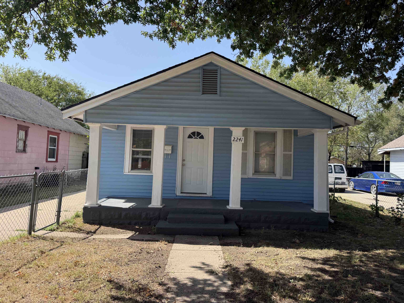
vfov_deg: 56.8
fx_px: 280
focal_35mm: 24
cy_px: 152
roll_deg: -2.0
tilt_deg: +3.3
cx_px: 202
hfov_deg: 71.6
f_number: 1.78
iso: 100
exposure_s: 1/2445
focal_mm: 6.76
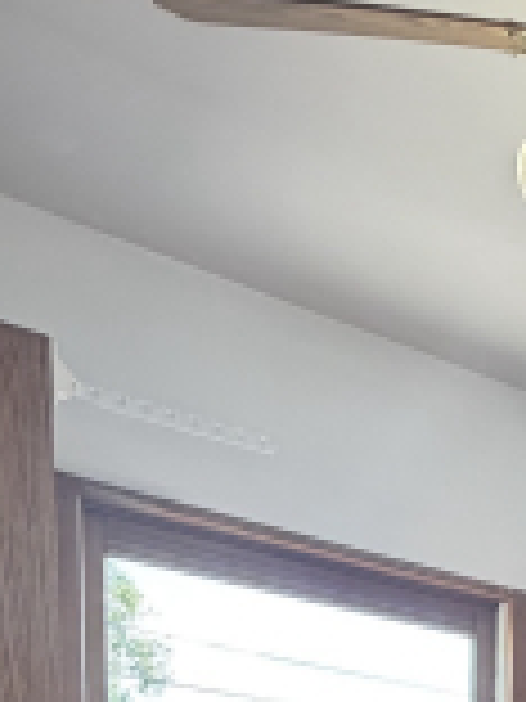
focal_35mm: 60
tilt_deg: -7.5
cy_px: 1150
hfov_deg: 21.4
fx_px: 1216
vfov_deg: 23.2
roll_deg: -3.5
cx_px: 737
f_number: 2.2
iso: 200
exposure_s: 1/120
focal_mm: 2.22
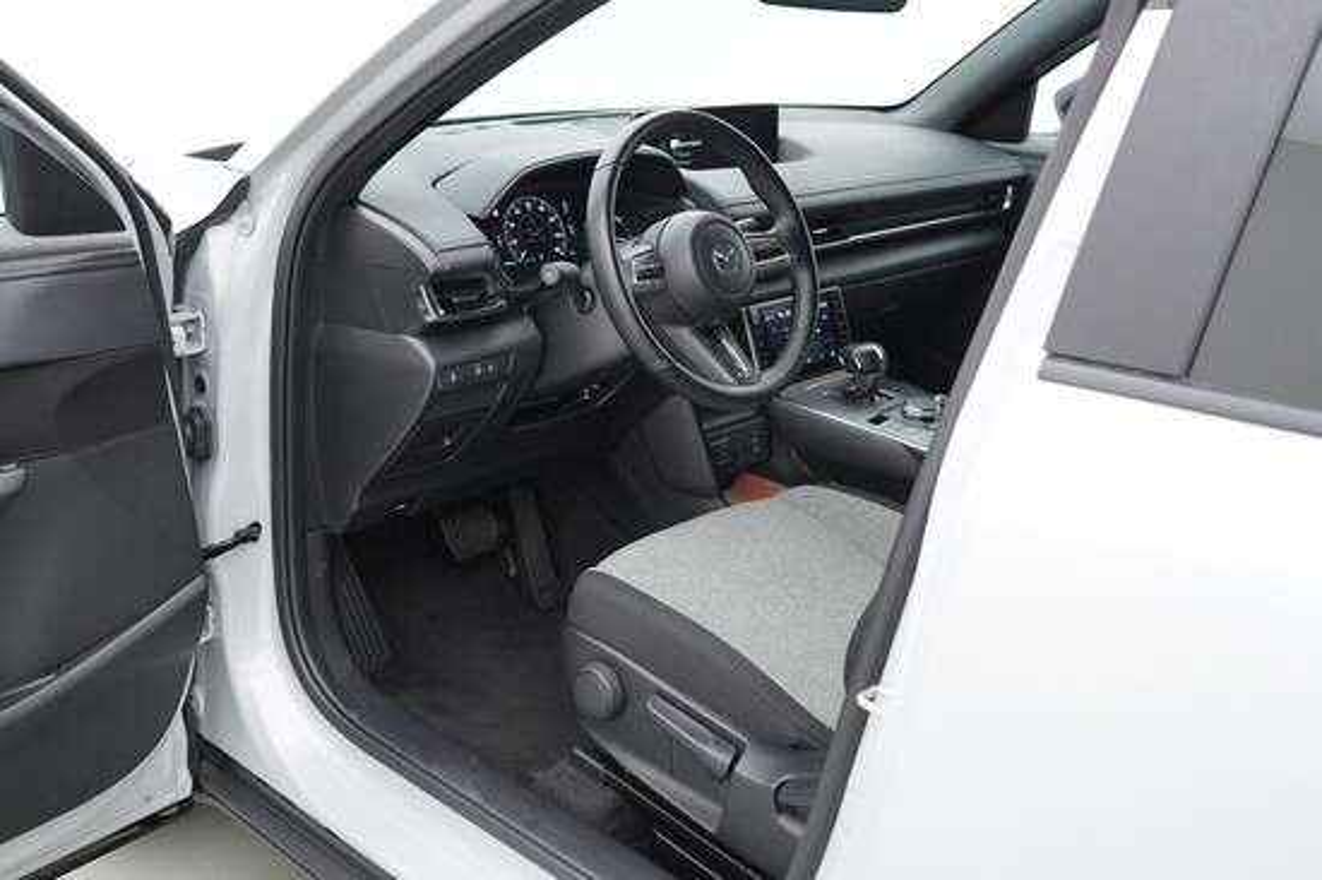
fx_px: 1321
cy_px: 440
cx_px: 661
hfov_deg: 53.2
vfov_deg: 36.8
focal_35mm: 36
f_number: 2.8
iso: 1000
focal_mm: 24
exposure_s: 1/320
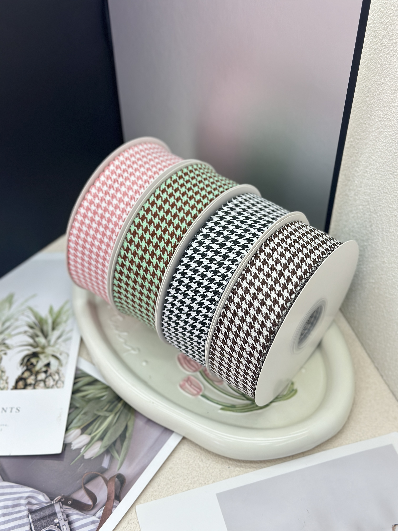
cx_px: 199
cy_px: 266
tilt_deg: -49.7
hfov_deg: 30.3
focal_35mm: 48
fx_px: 736
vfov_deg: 39.7
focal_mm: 6.86
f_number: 1.78
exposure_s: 1/172
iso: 100
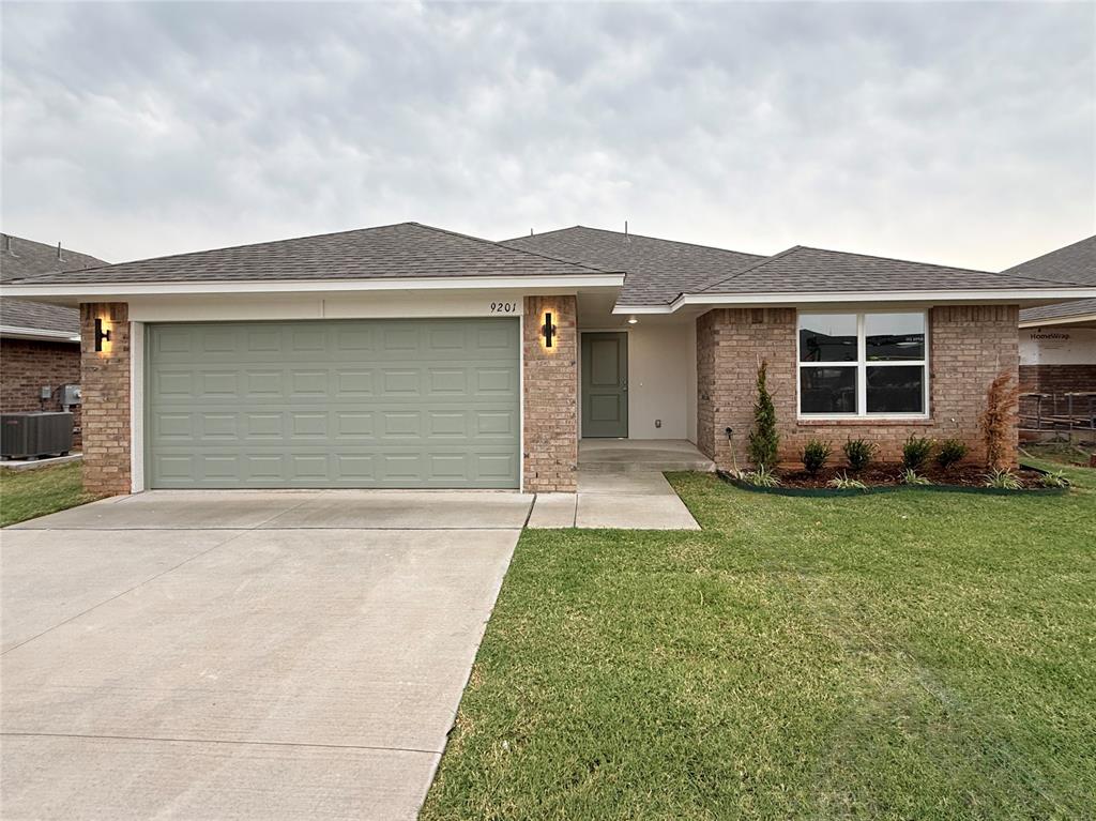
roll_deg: +0.6
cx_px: 548
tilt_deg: -1.8
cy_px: 410
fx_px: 443
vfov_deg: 85.6
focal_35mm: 14
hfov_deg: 102.1
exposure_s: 1/340
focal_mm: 2.22
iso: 64
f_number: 2.2
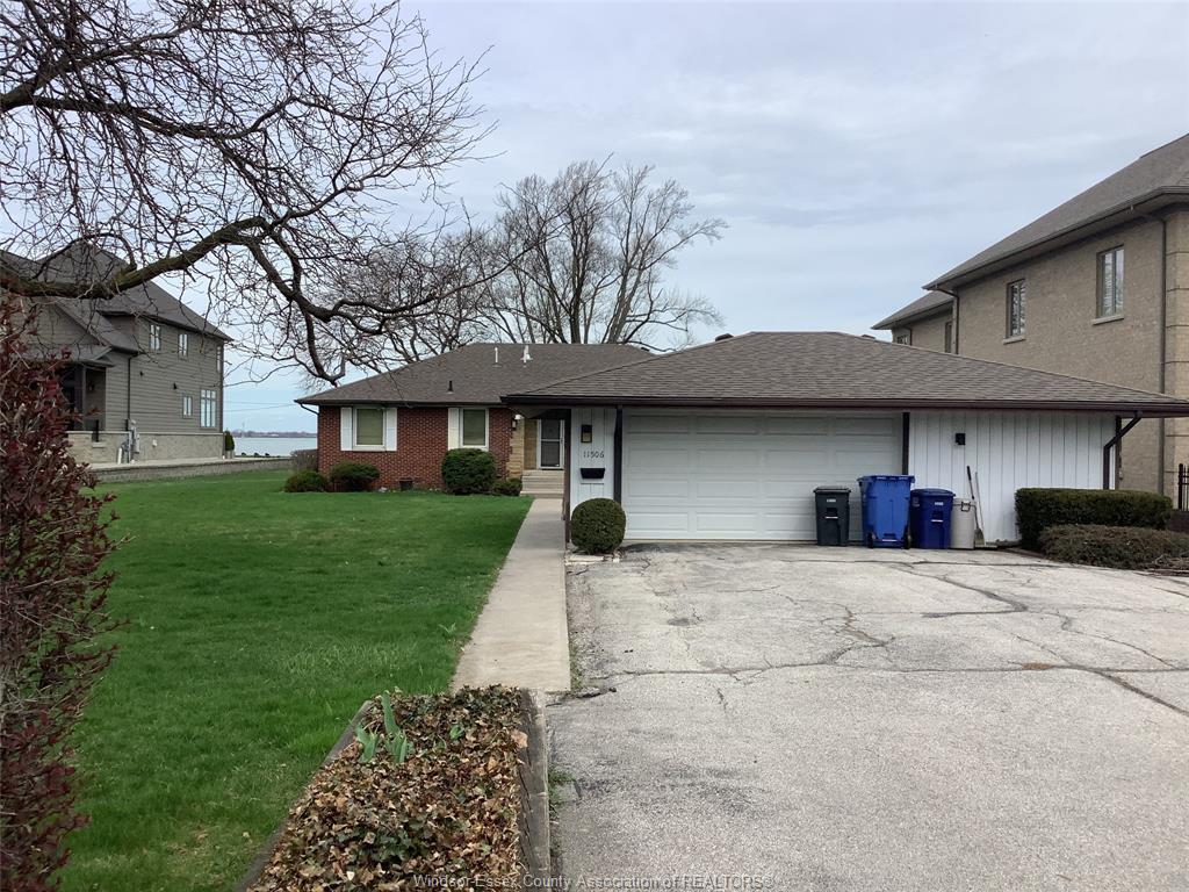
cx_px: 594
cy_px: 446
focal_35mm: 31
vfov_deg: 45.4
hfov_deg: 58.4
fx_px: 1065
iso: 25
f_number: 2.4
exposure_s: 1/1567
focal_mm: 3.3
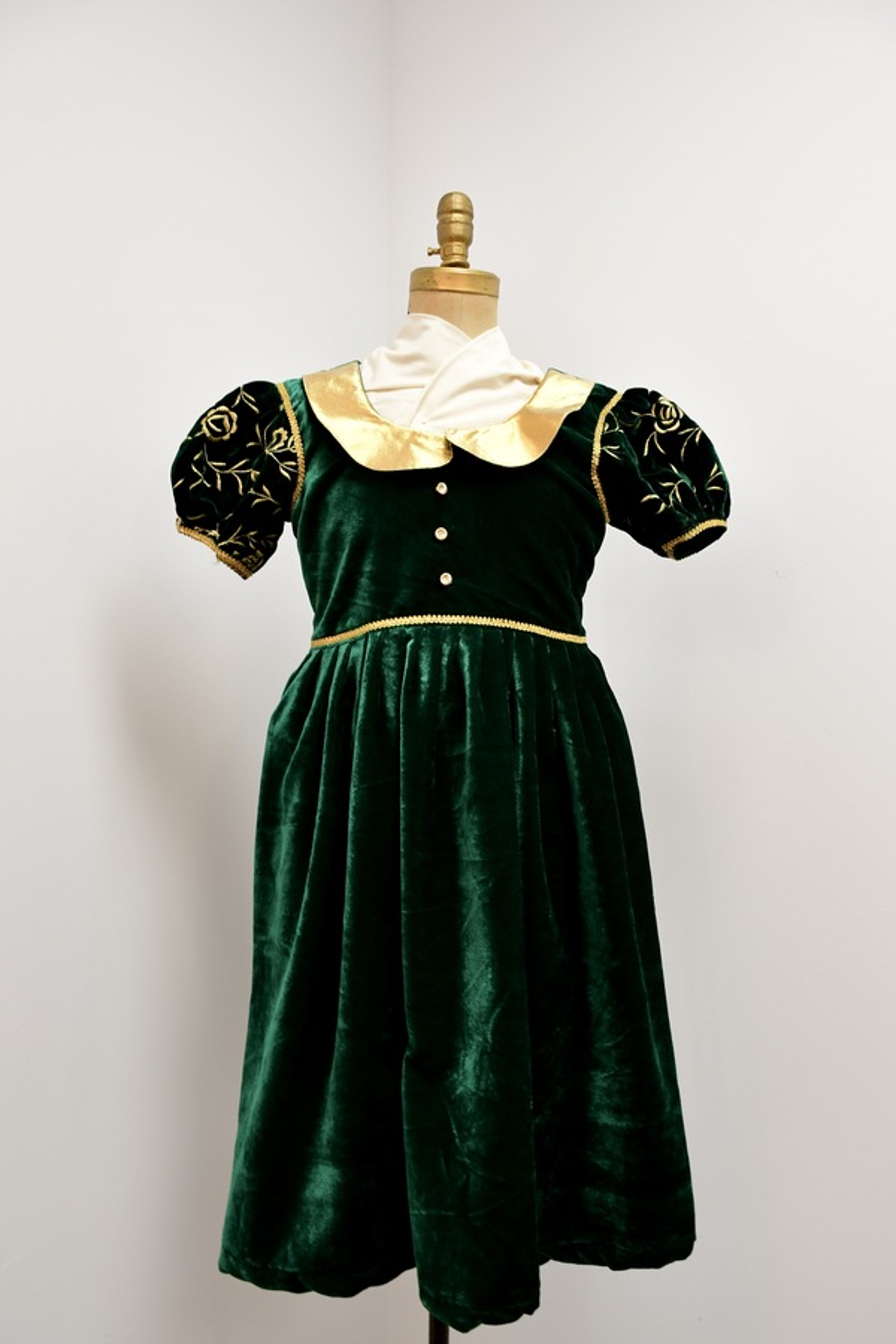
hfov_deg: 47.9
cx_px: 448
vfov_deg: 67.4
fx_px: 1008
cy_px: 672
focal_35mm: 27
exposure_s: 1/60
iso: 800
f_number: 5
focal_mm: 18
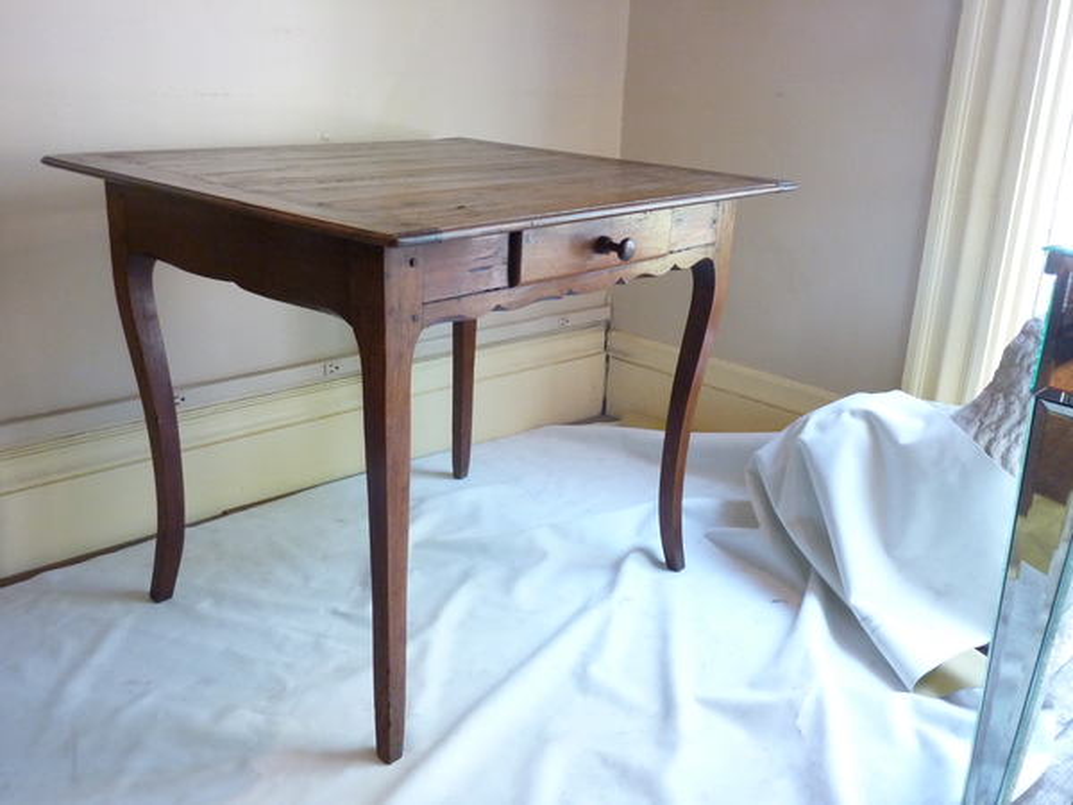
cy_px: 402
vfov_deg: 46.8
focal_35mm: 30
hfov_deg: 60.0
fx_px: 930
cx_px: 536
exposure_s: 1/30
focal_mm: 5
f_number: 3.4
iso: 400
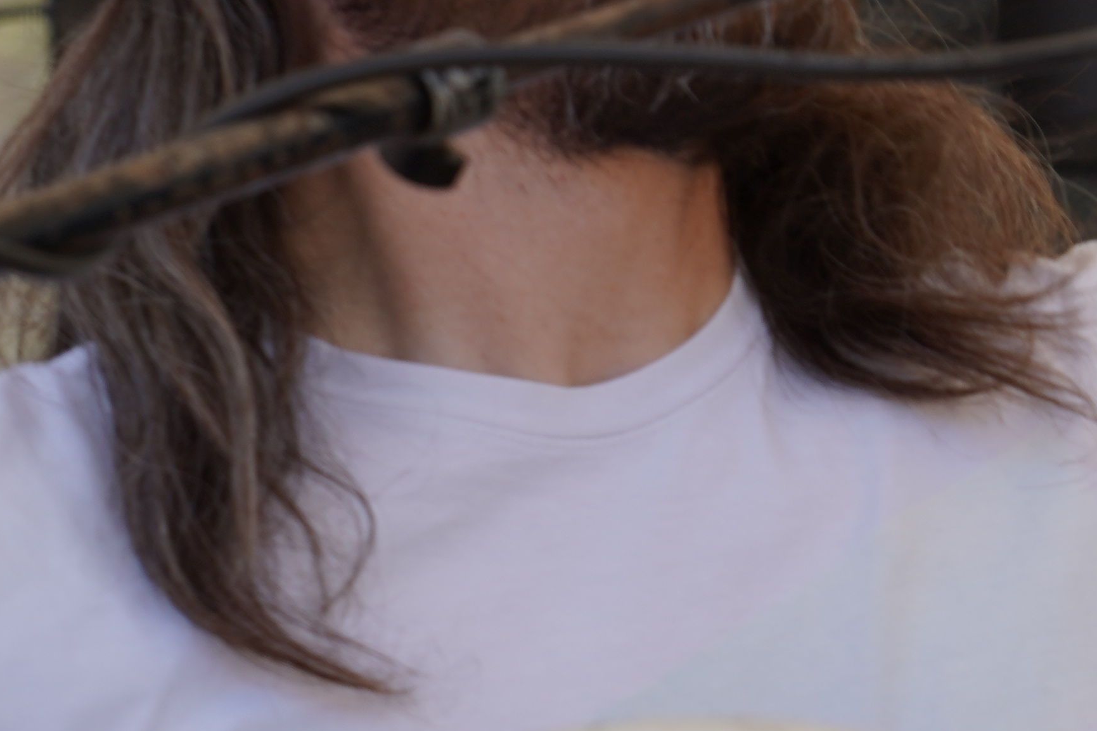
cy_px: -93
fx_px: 11091
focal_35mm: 364
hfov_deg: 5.6
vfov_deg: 3.8
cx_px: 1195
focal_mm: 105
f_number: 8
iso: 125
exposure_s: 1/160
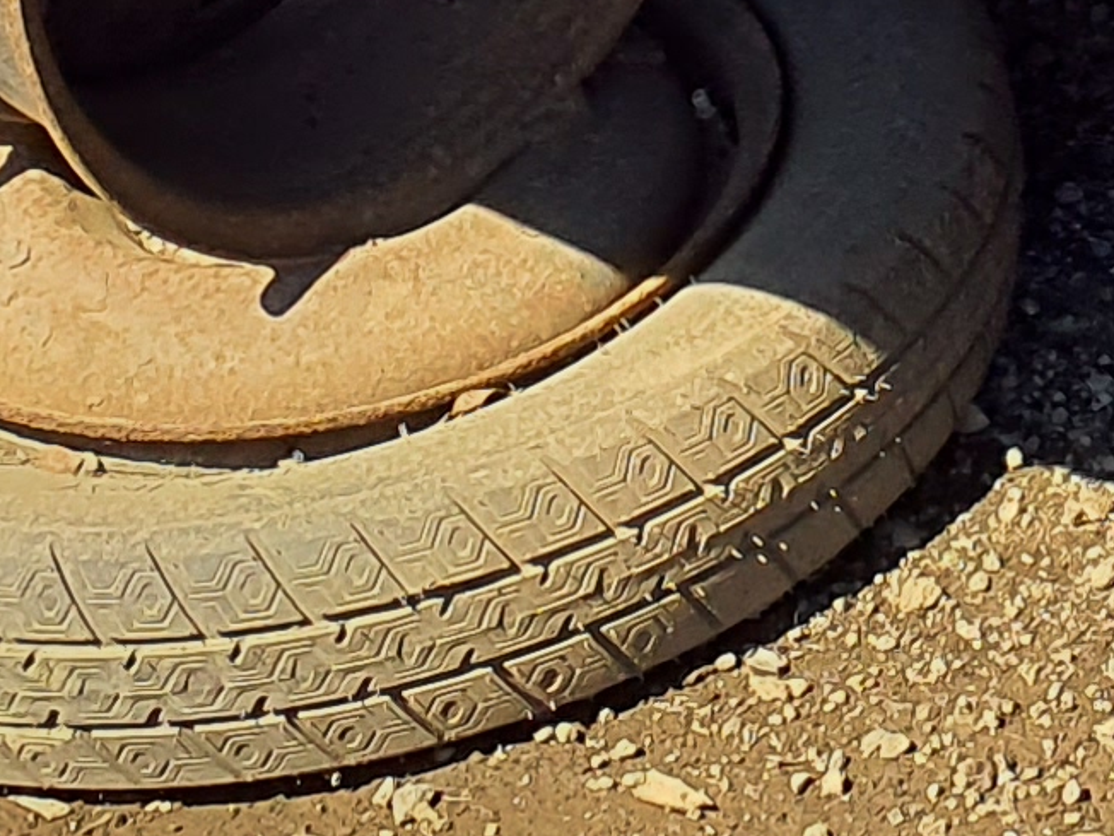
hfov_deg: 11.3
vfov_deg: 7.6
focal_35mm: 171
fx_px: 5503
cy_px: -1694
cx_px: 1391
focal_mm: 3.58
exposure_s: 1/922
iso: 40
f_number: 1.9
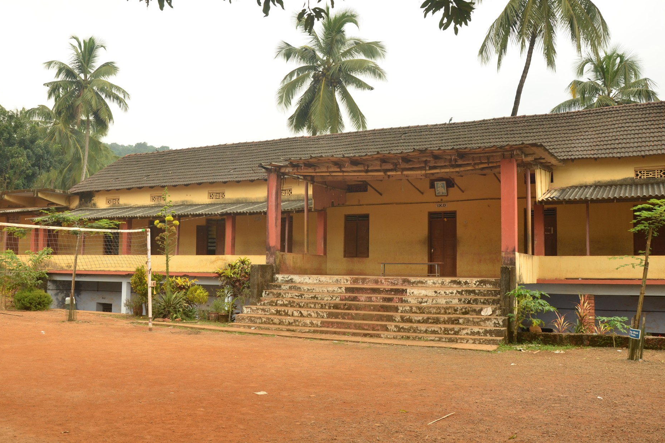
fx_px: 628
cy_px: 220
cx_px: 329
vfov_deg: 38.9
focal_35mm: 34
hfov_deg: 55.8
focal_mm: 22
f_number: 8
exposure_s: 1/50
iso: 200
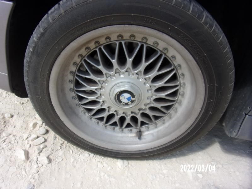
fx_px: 175
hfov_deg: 71.6
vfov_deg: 56.8
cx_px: 126
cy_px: 94
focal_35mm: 24
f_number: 3.3
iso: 80
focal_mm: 4.3
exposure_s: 1/750
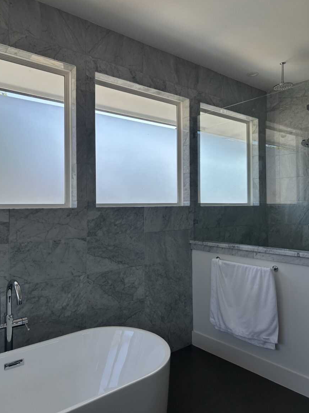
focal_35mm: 27
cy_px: 199
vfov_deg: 65.3
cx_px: 151
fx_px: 321
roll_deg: +0.1
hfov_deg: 51.4
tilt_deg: +2.2
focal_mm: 5.7
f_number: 1.5
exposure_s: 1/493
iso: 50
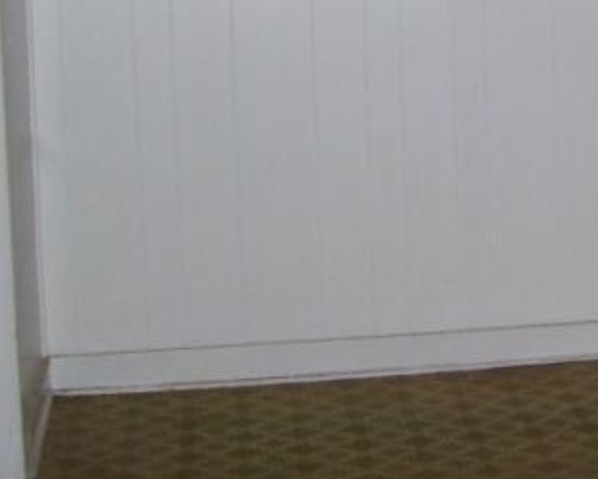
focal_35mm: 116
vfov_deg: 13.2
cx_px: 748
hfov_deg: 15.8
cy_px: 60
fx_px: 2053
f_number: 2.7
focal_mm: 6
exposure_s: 1/60
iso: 160
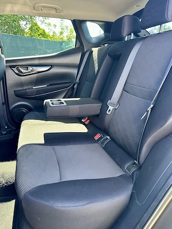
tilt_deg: -17.5
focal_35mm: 24
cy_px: 114
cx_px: 86
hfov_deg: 56.8
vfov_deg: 71.6
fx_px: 159
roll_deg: +1.4
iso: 200
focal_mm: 6.86
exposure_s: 1/121
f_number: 1.78
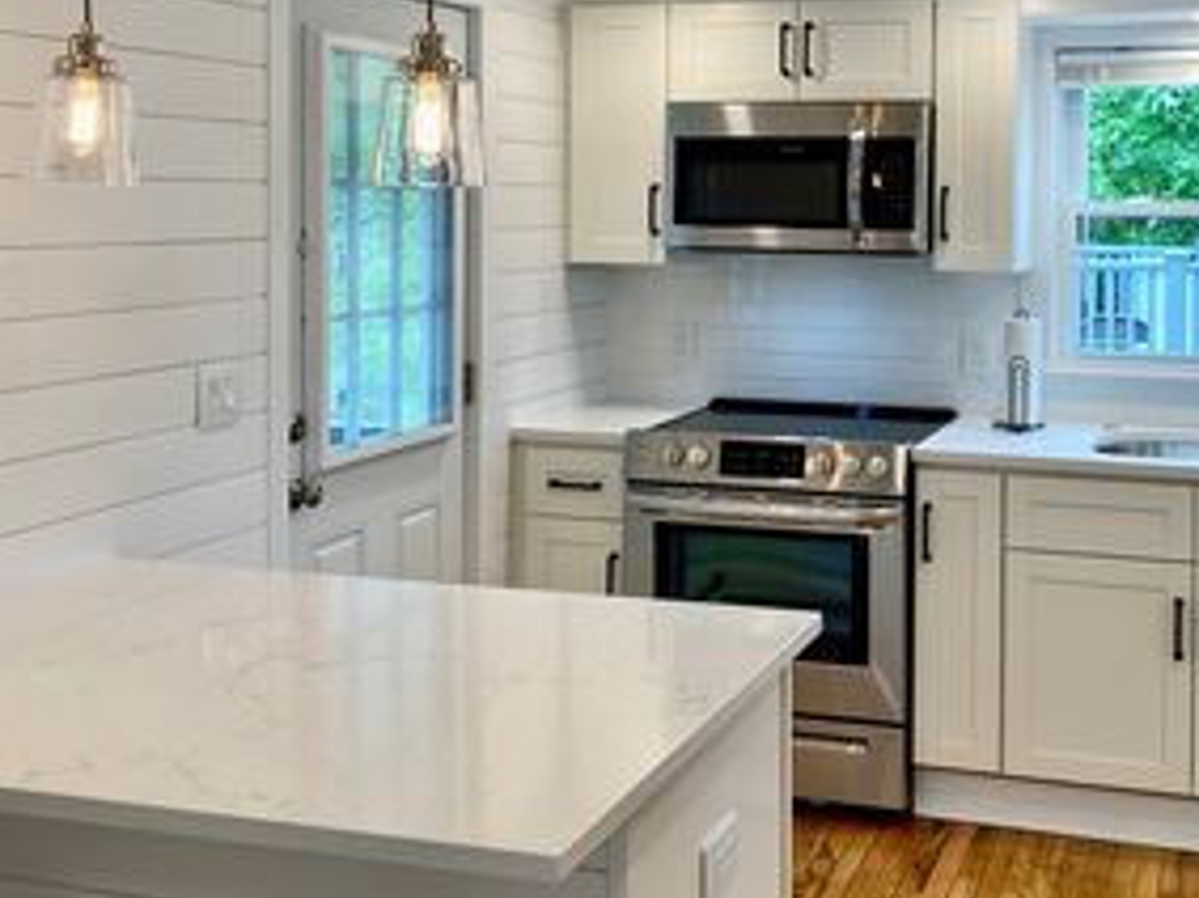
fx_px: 1593
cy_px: 235
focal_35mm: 46
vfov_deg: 31.0
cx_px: 818
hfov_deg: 40.6
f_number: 1.8
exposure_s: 1/120
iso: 50
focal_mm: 4.25
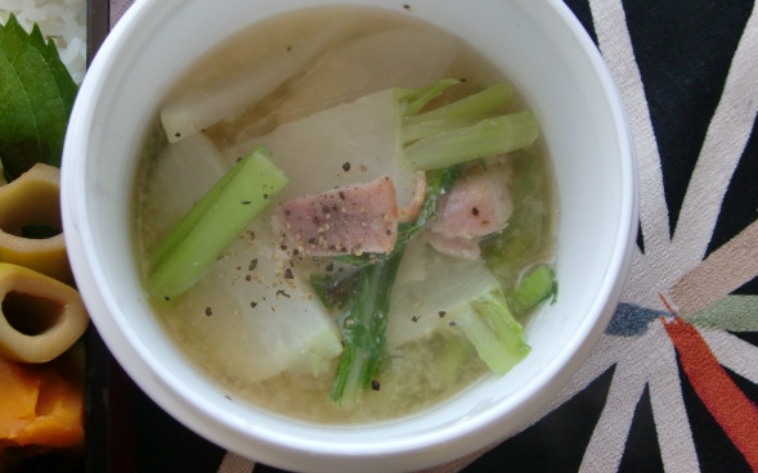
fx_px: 1095
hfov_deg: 38.2
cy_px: 189
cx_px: 351
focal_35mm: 53
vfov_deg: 24.4
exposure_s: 1/80
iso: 200
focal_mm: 8.2
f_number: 3.3
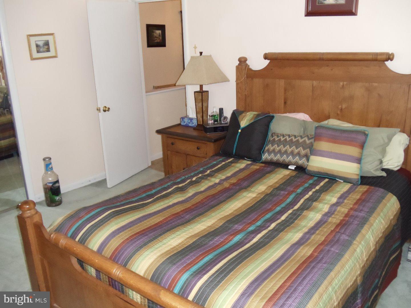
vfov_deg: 32.9
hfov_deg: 42.9
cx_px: 206
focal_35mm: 44
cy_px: 154
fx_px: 522
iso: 400
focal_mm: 6
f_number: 3.5
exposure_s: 1/30
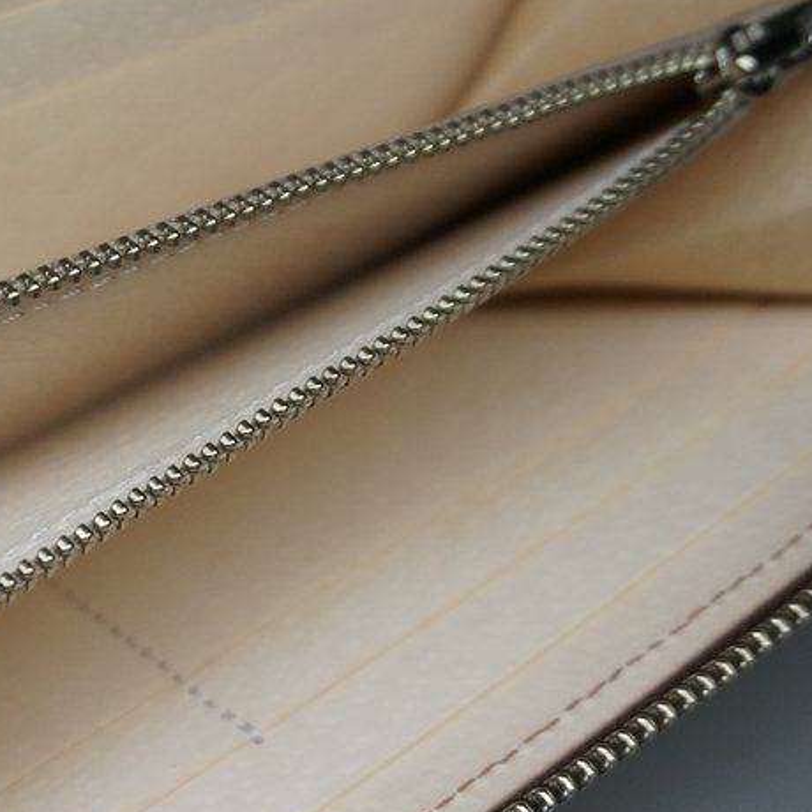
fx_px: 1937
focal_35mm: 73
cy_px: 462
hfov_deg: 22.7
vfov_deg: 23.7
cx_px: -7
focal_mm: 22
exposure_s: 1/160
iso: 400
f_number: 4
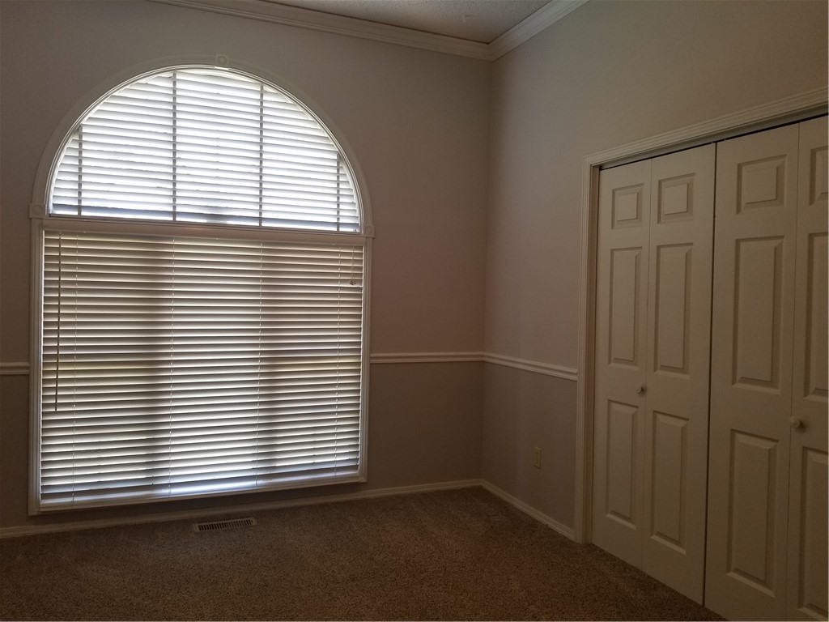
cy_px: 311
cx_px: 414
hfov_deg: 67.3
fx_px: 623
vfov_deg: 53.1
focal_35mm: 26
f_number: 1.7
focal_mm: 4.3
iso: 100
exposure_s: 1/60
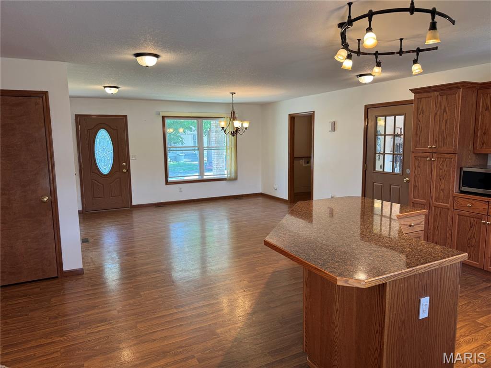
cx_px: 246
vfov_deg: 56.8
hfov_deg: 71.6
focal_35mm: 24
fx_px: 340
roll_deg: +0.7
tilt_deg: -7.9
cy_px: 184
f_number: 1.78
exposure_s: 1/60
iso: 100
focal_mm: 6.76
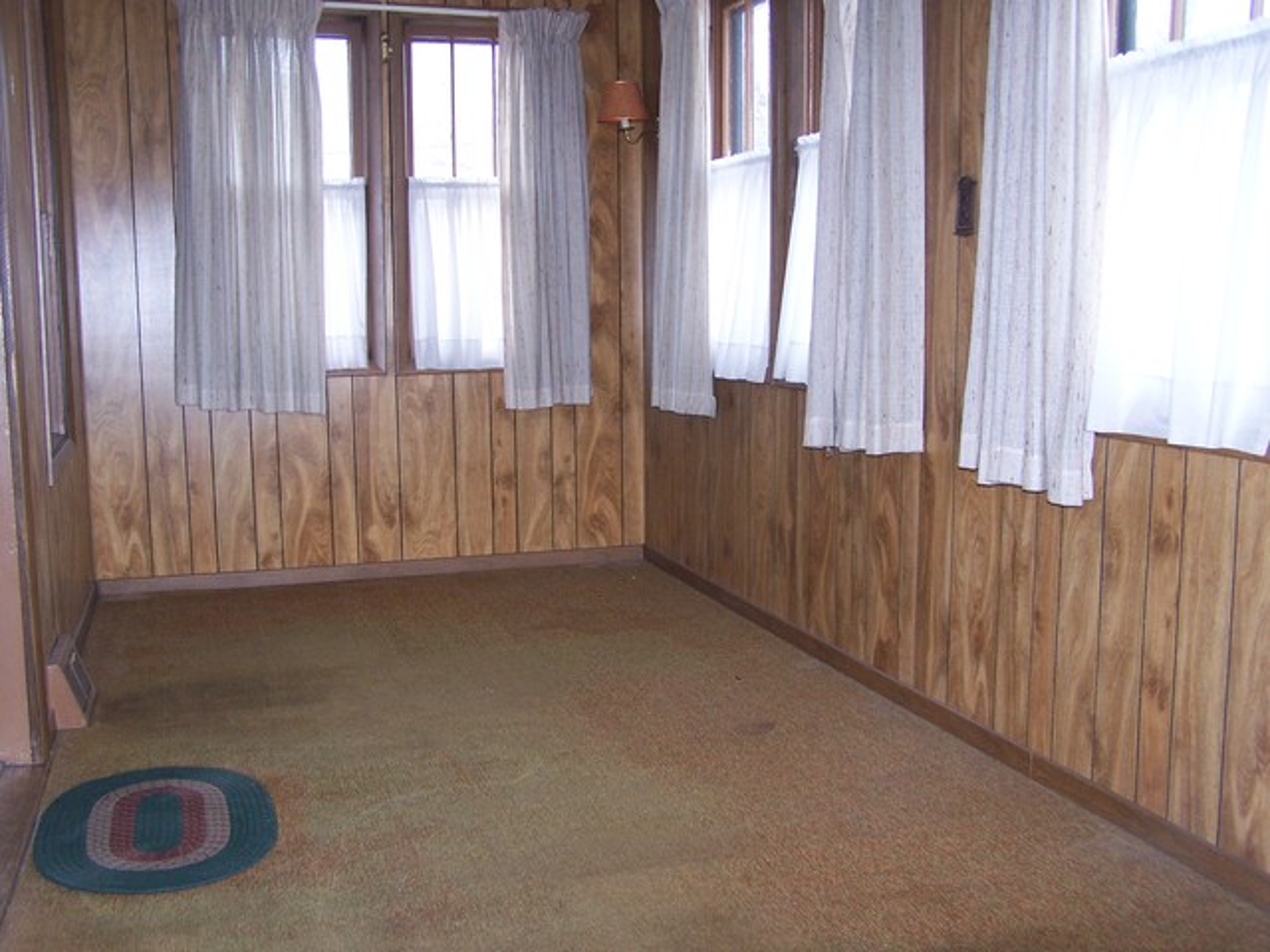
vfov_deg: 37.7
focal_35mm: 38
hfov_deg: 49.0
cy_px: 476
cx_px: 635
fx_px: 1394
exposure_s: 1/60
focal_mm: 6.3
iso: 140
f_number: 2.8
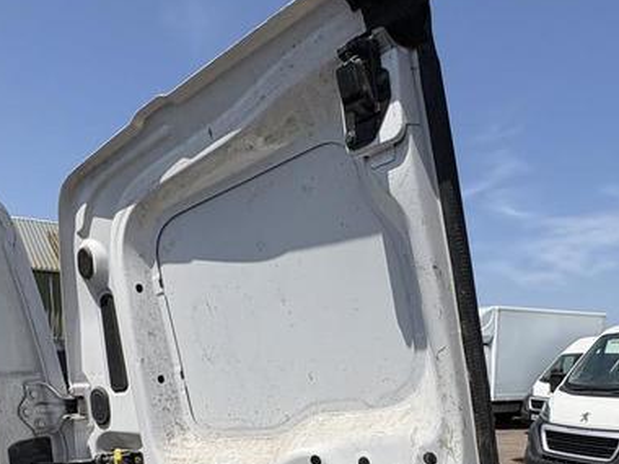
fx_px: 590
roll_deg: +0.9
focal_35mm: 33
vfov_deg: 39.6
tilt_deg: +5.3
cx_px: 293
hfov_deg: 55.3
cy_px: 423
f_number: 2.2
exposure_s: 1/4630
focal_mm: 2.22
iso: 50
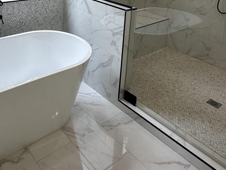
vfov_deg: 33.8
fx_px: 235
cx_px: 63
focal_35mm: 36
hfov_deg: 49.8
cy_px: -23
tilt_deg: -7.0
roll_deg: -2.3
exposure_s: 1/120
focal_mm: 2.22
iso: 50
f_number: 2.2
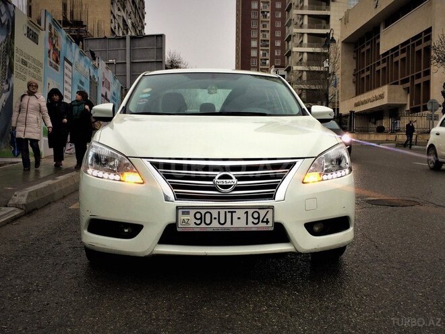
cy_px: 167
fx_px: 373
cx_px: 222
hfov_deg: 61.7
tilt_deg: -2.7
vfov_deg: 48.2
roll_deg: +0.8
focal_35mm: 29
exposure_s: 1/100
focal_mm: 4.15
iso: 32
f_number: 2.2
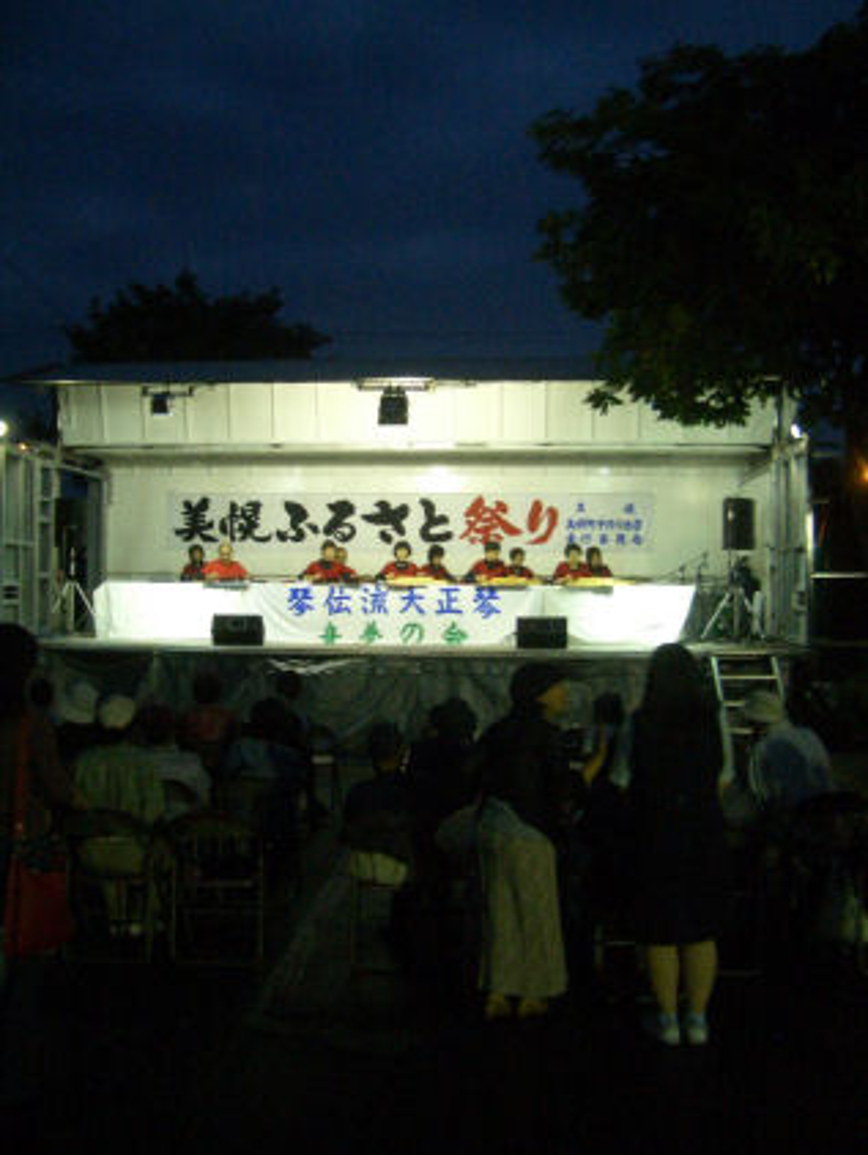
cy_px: 578
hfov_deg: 40.7
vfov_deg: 52.6
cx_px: 434
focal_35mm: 35
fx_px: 1169
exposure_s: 1/50
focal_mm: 5.8
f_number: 2.6
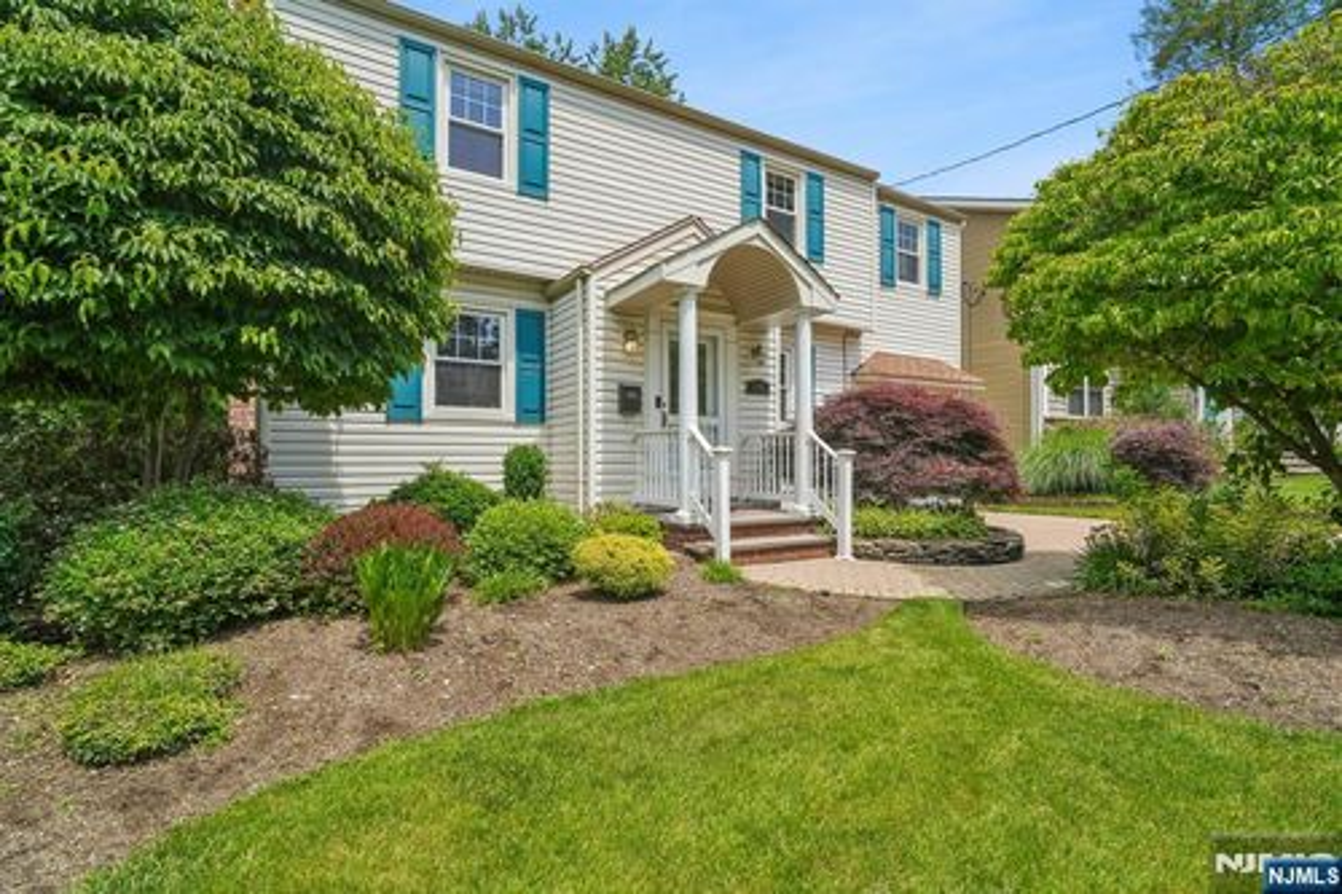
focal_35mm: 16
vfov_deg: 73.7
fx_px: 596
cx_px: 671
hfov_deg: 96.8
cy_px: 447
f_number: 8
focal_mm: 16
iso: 400
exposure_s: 1/640
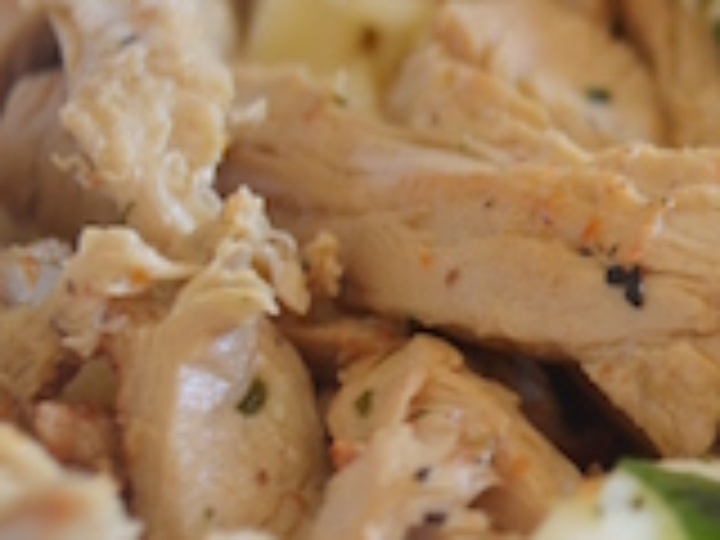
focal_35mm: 140
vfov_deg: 10.6
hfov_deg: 12.8
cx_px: 1305
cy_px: 232
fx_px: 2912
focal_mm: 26
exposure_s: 1/20
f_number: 4.5
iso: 640
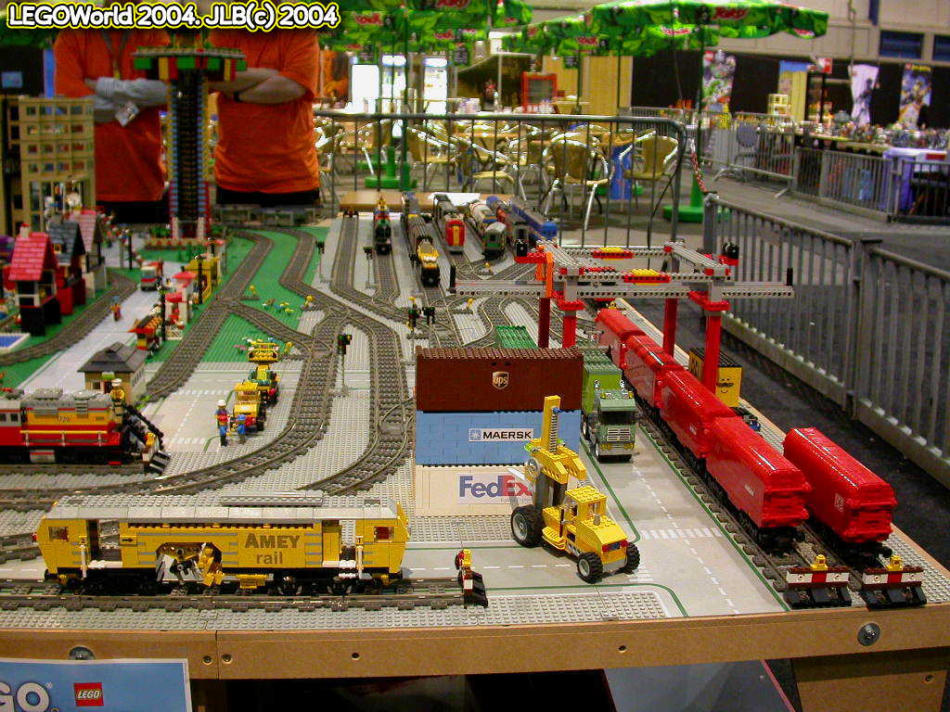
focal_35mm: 38
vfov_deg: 37.7
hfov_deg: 49.0
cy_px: 356
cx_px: 475
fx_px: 1043
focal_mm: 7.85
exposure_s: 1/11.1
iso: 200
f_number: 2.6
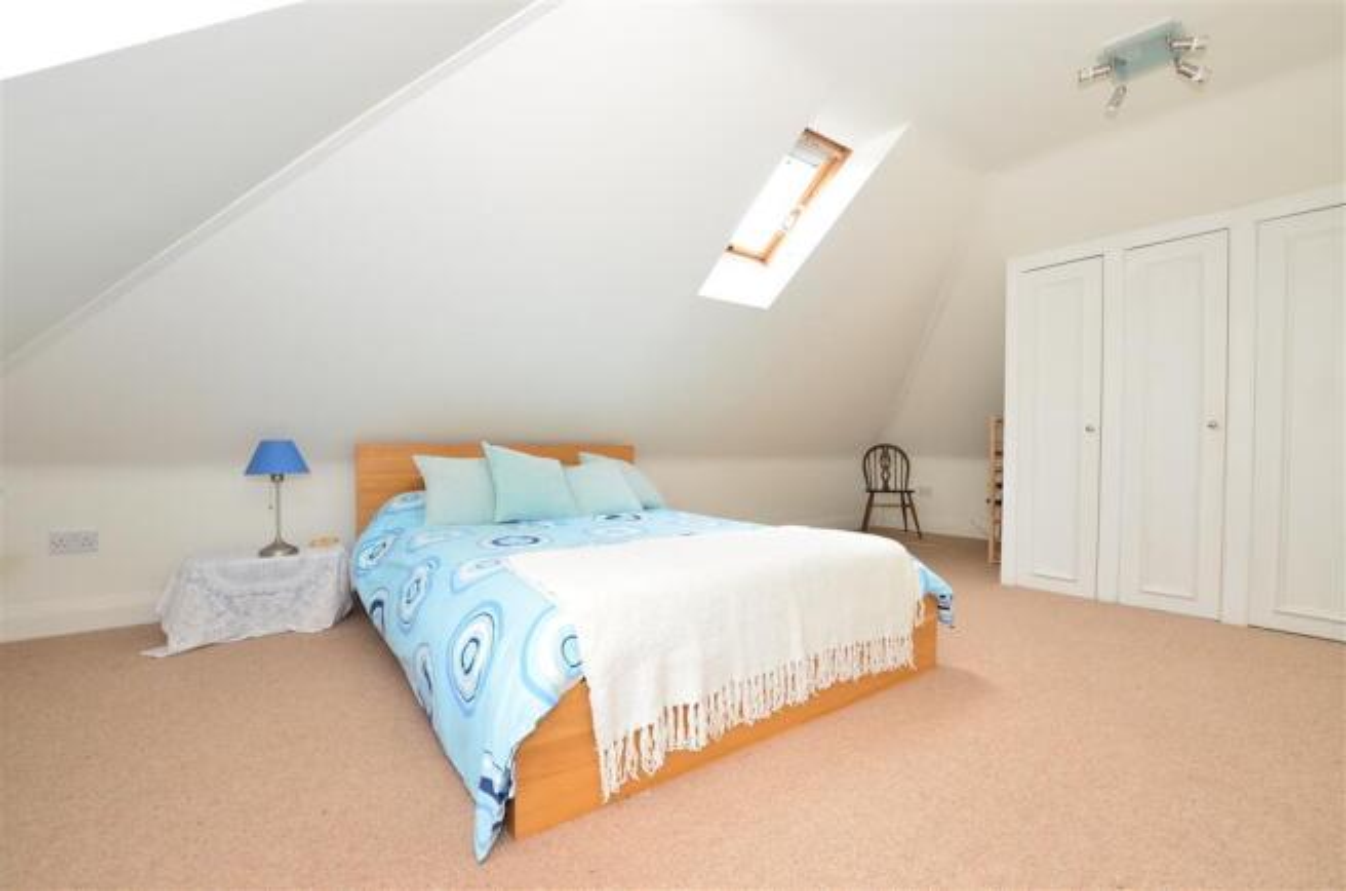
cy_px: 446
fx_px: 559
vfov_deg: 77.0
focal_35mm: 15
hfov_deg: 100.5
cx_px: 673
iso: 640
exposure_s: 1/6
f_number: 10
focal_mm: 10
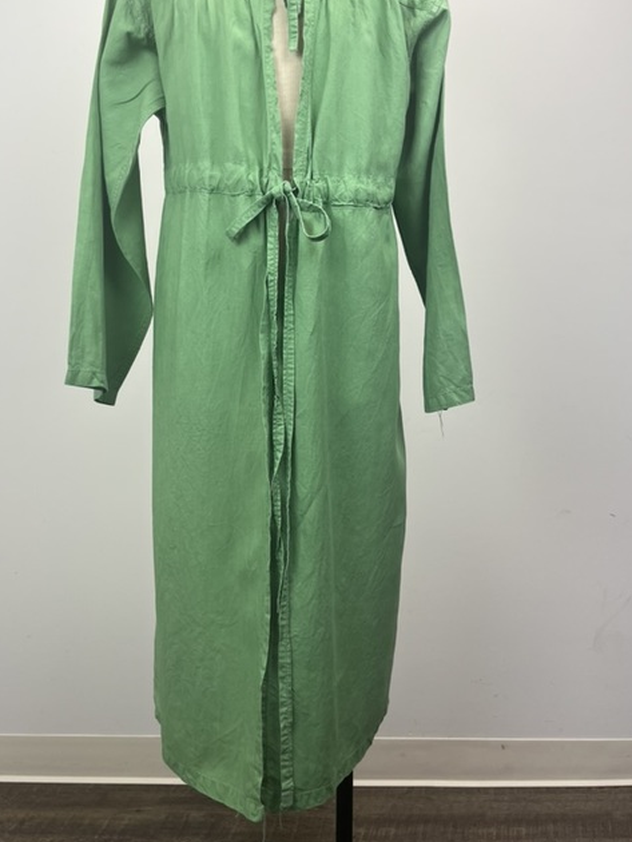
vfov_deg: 54.9
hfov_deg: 42.9
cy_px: 334
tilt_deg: -0.9
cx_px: 282
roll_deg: +0.5
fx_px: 803
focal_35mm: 33
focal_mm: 5.1
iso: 50
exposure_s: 1/251
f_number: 1.6
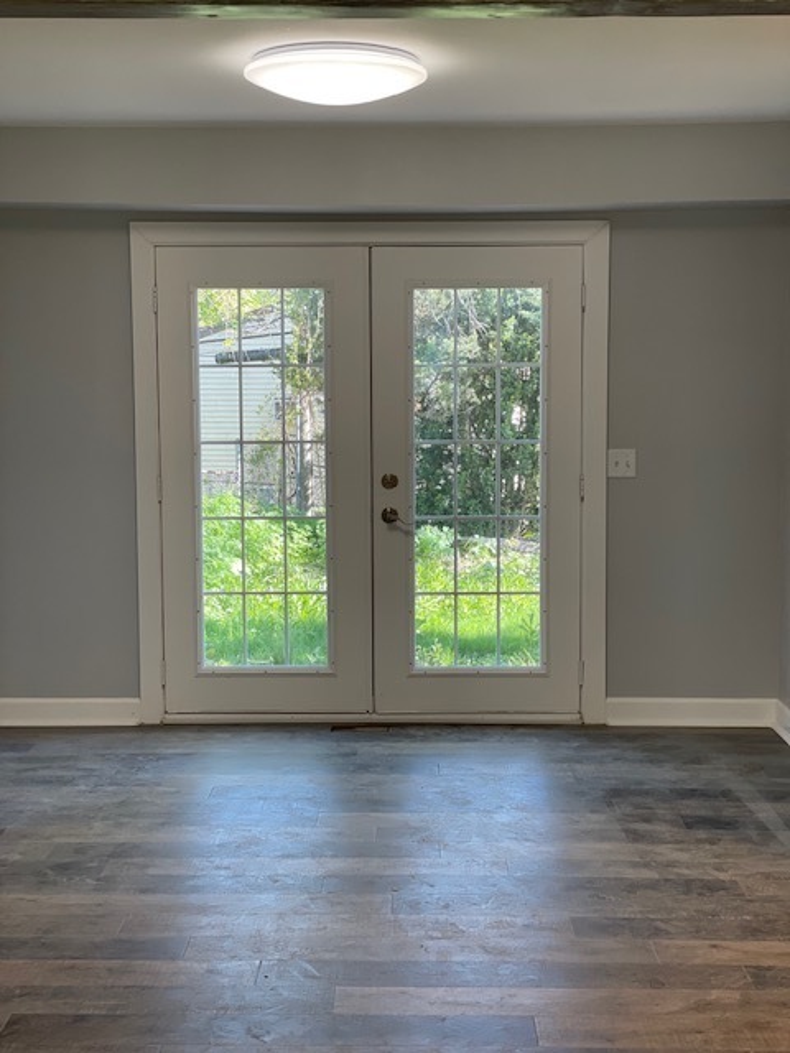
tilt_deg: -5.2
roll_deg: +0.4
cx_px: 395
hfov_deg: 28.0
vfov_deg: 36.8
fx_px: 1582
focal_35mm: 52
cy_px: 526
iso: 80
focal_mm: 6
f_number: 2
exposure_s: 1/120
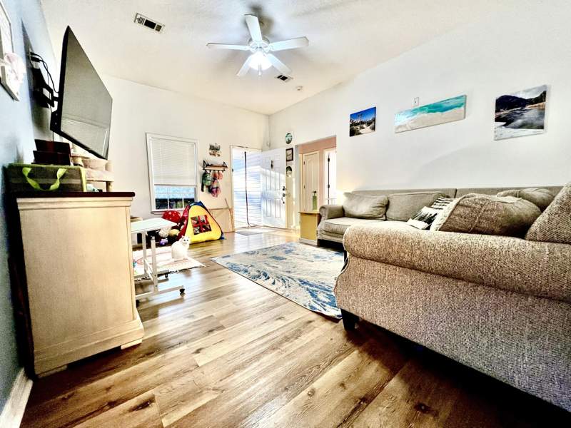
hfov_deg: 106.2
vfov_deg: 89.9
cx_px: 286
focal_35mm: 13
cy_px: 214
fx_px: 214
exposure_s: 1/60
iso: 125
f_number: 1.8
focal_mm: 1.57
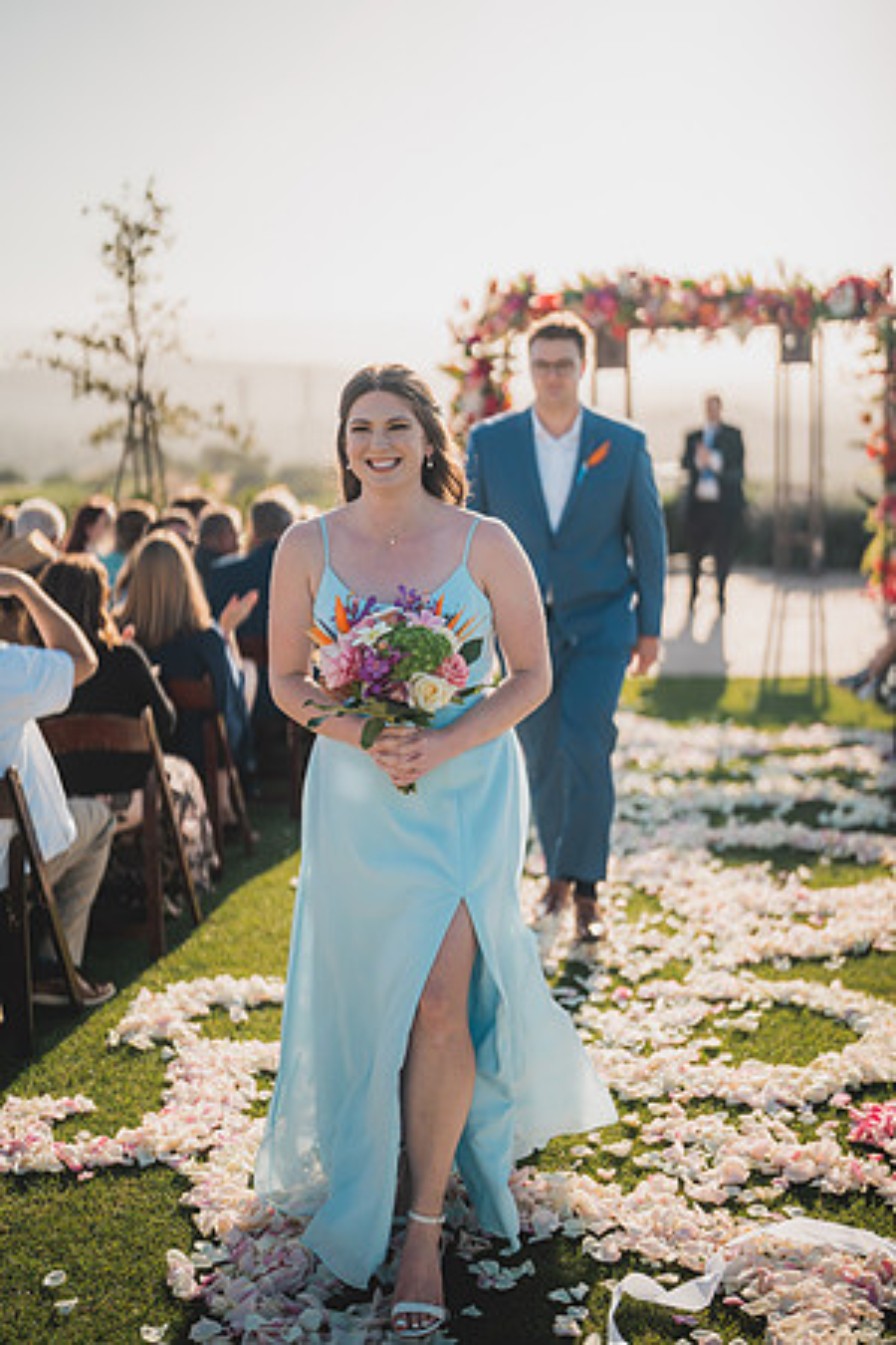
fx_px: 1867
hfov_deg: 27.0
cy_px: 672
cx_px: 448
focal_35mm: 50
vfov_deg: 39.6
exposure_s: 1/8000
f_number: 1.2
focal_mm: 50
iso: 100
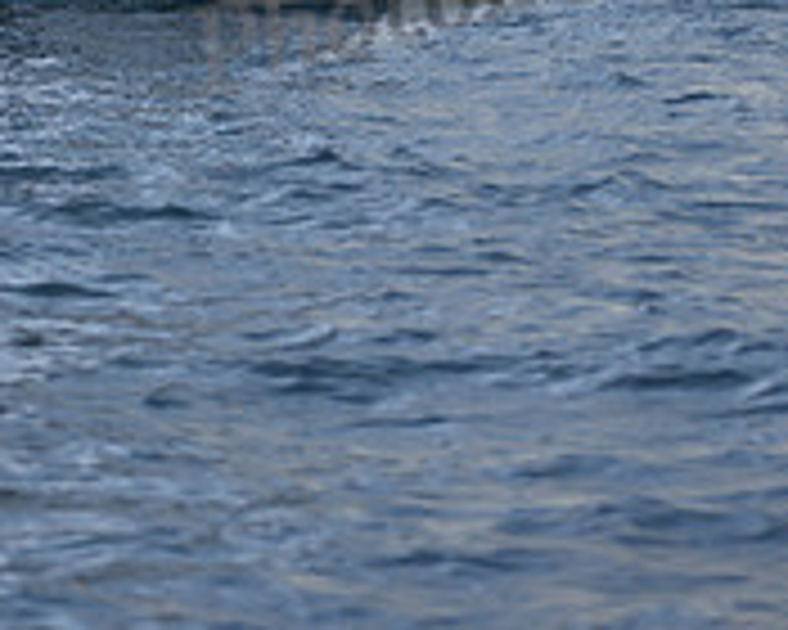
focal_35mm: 287
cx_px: -38
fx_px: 6693
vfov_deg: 5.3
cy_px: -648
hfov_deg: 6.7
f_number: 4.5
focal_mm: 92
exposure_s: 1/640
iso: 400
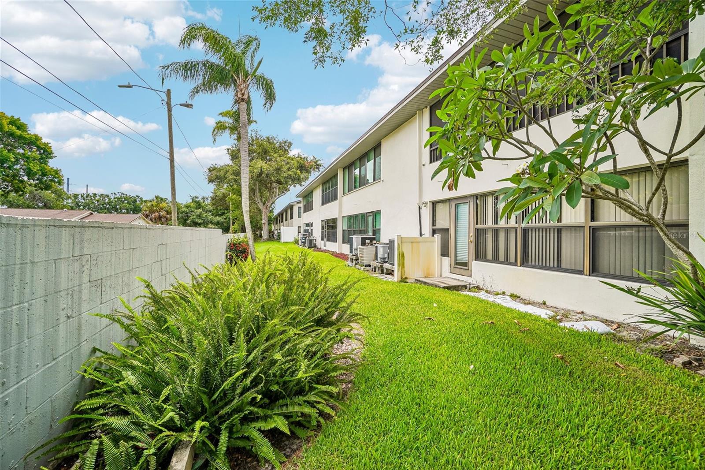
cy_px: 235
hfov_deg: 100.4
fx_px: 294
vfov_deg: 77.3
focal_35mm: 15
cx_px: 352
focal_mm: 10
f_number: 8
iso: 100
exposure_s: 1/200
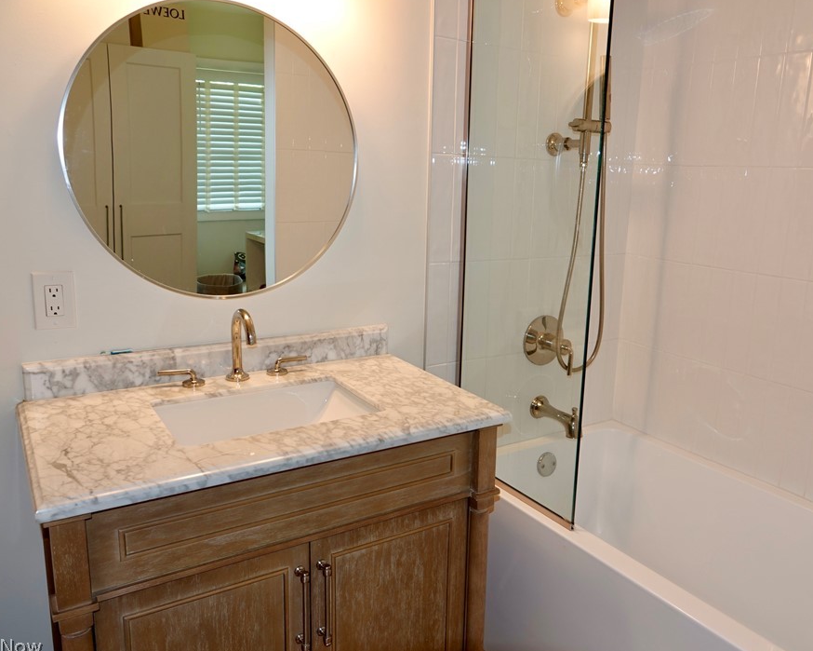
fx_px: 674
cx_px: 453
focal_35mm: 28
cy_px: 324
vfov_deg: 51.5
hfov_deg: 62.0
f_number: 2.4
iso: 100
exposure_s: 1/30
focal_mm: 8.8
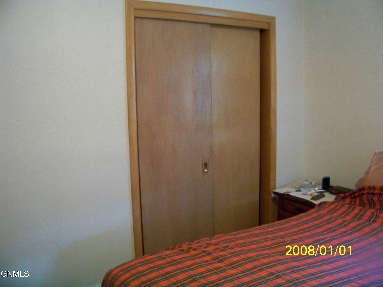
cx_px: 192
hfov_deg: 55.4
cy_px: 144
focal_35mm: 33
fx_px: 365
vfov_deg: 42.9
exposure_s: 1/30
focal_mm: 5.85
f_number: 2.8
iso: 640
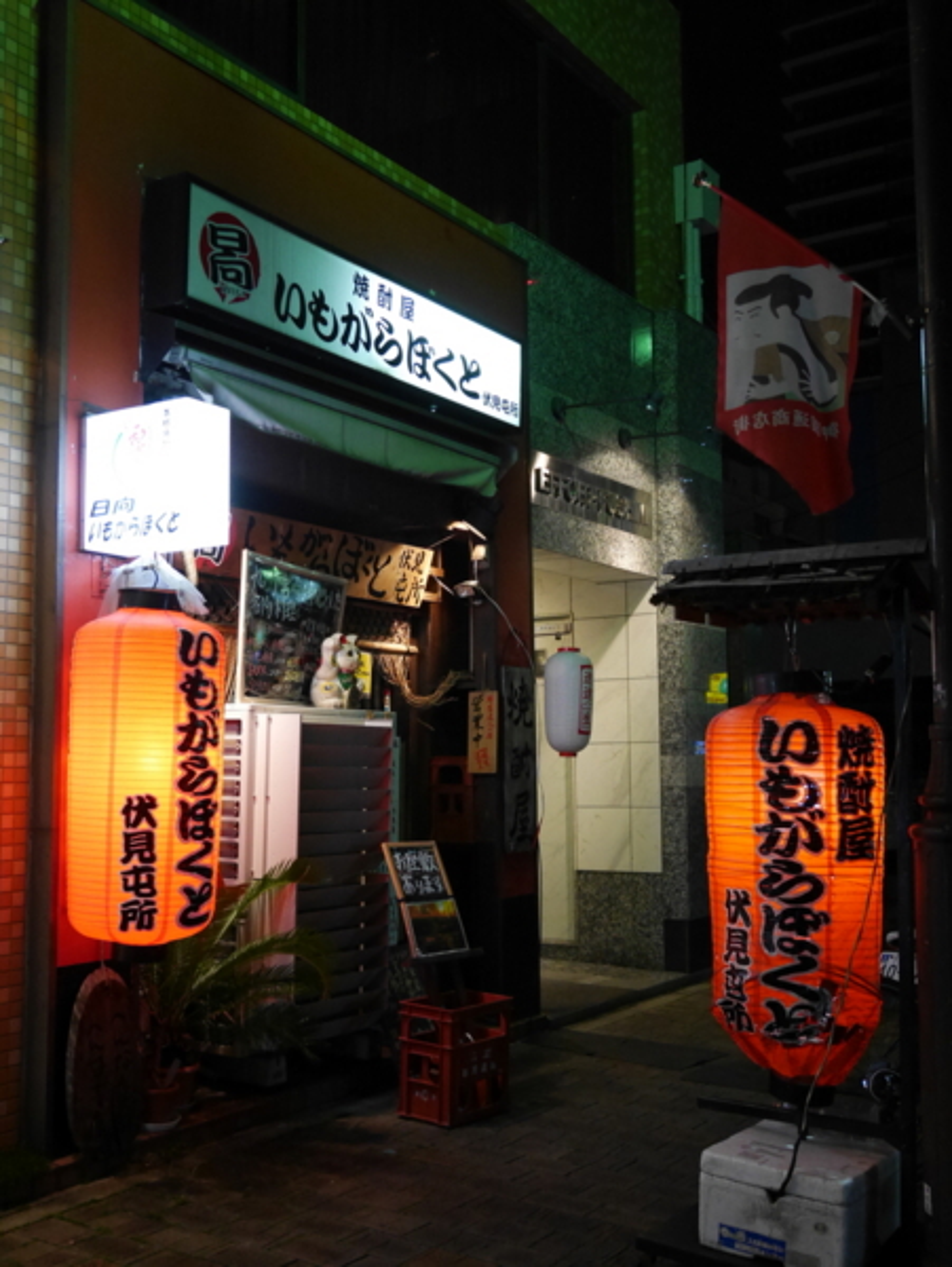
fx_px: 1391
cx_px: 476
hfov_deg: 37.8
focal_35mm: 38
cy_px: 634
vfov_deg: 48.9
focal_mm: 19
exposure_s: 1/60
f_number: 4.3
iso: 2500
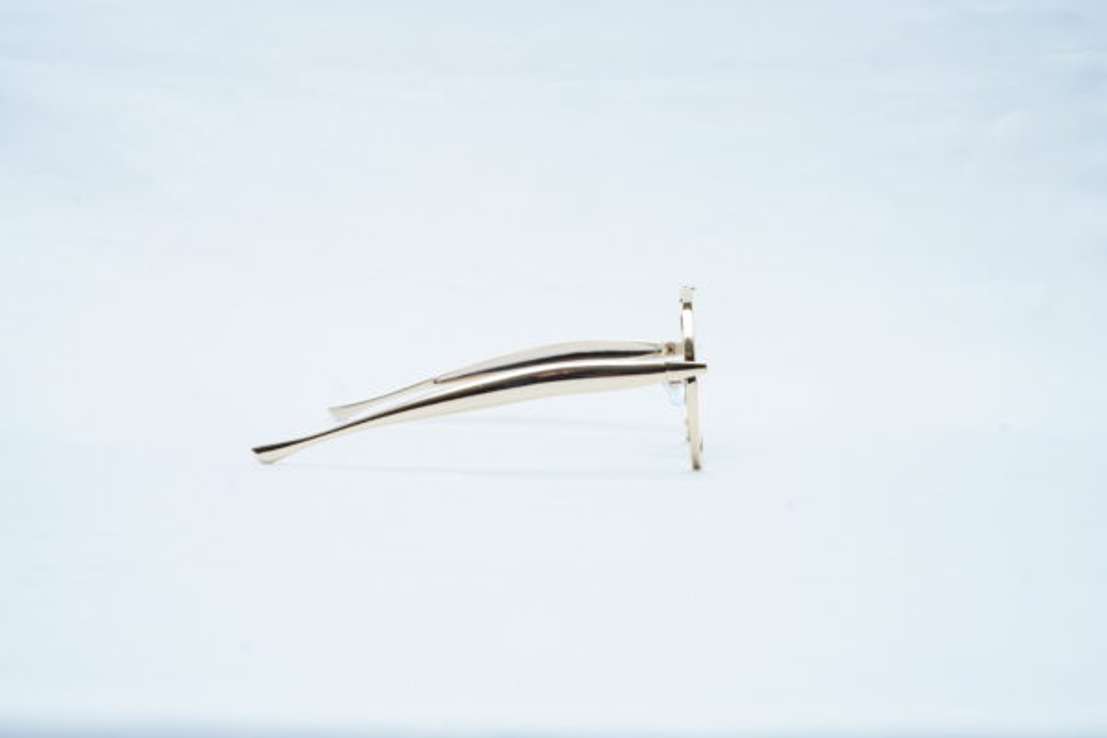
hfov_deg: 39.6
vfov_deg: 27.0
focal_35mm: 50
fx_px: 1537
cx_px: 554
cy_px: 369
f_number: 9
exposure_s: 1/160
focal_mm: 50
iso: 200
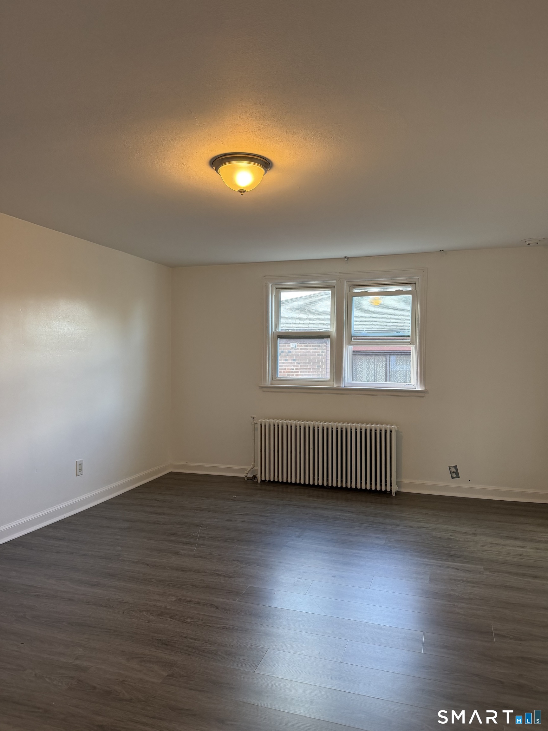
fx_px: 507
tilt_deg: +0.1
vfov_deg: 71.6
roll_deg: +0.0
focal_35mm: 24
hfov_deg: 56.8
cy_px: 366
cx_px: 274
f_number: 1.78
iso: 200
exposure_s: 1/154
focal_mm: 6.76
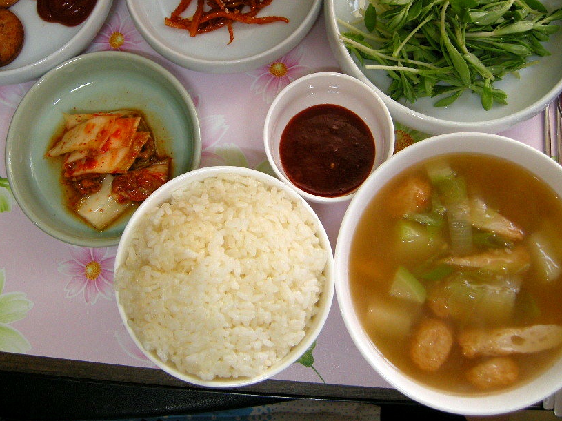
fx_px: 714
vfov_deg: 32.7
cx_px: 273
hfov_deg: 42.9
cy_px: 159
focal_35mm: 44
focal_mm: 7.5
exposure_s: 1/62.1
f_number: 2.7
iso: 200
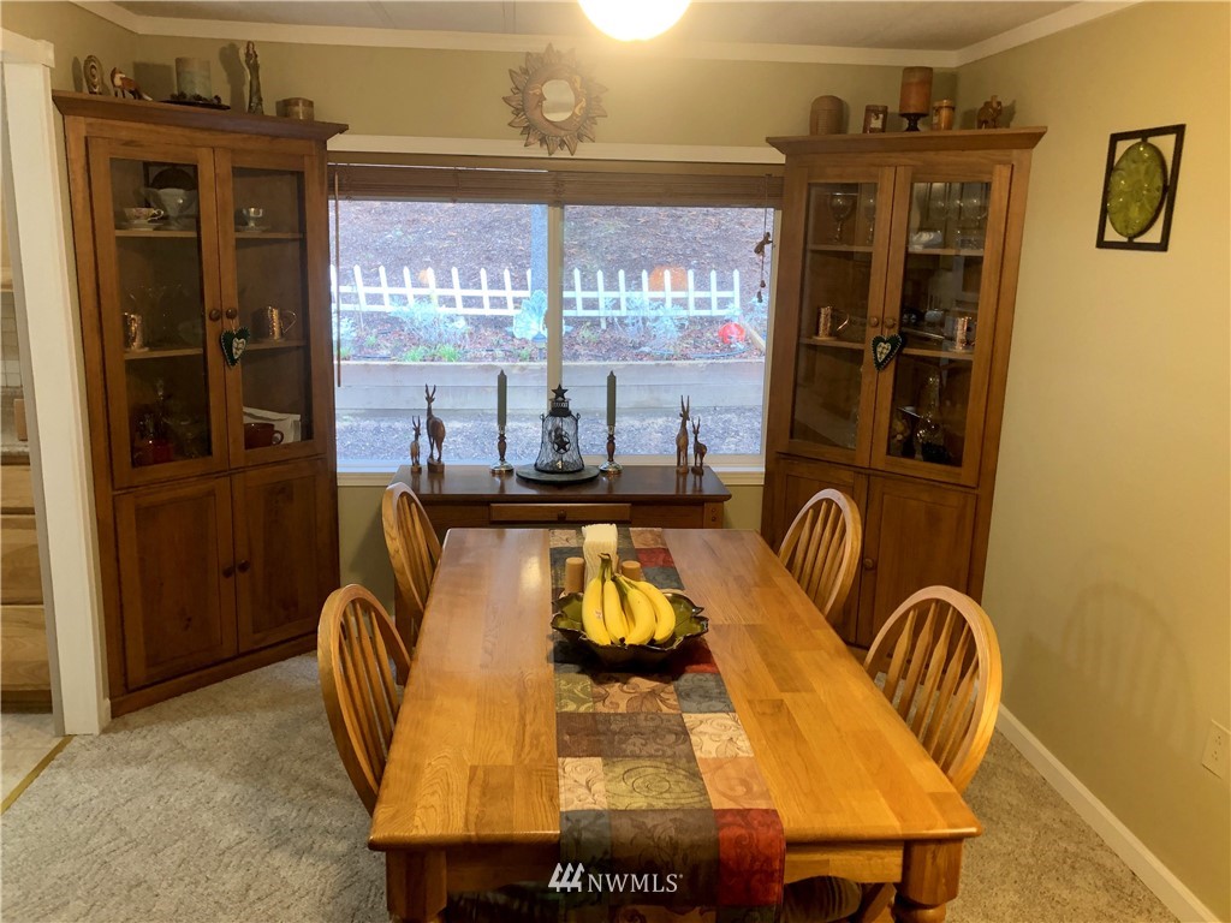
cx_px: 616
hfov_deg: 63.4
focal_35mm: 28
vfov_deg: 49.7
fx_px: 996
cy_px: 462
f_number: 1.8
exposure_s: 1/60
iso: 200
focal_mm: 3.99
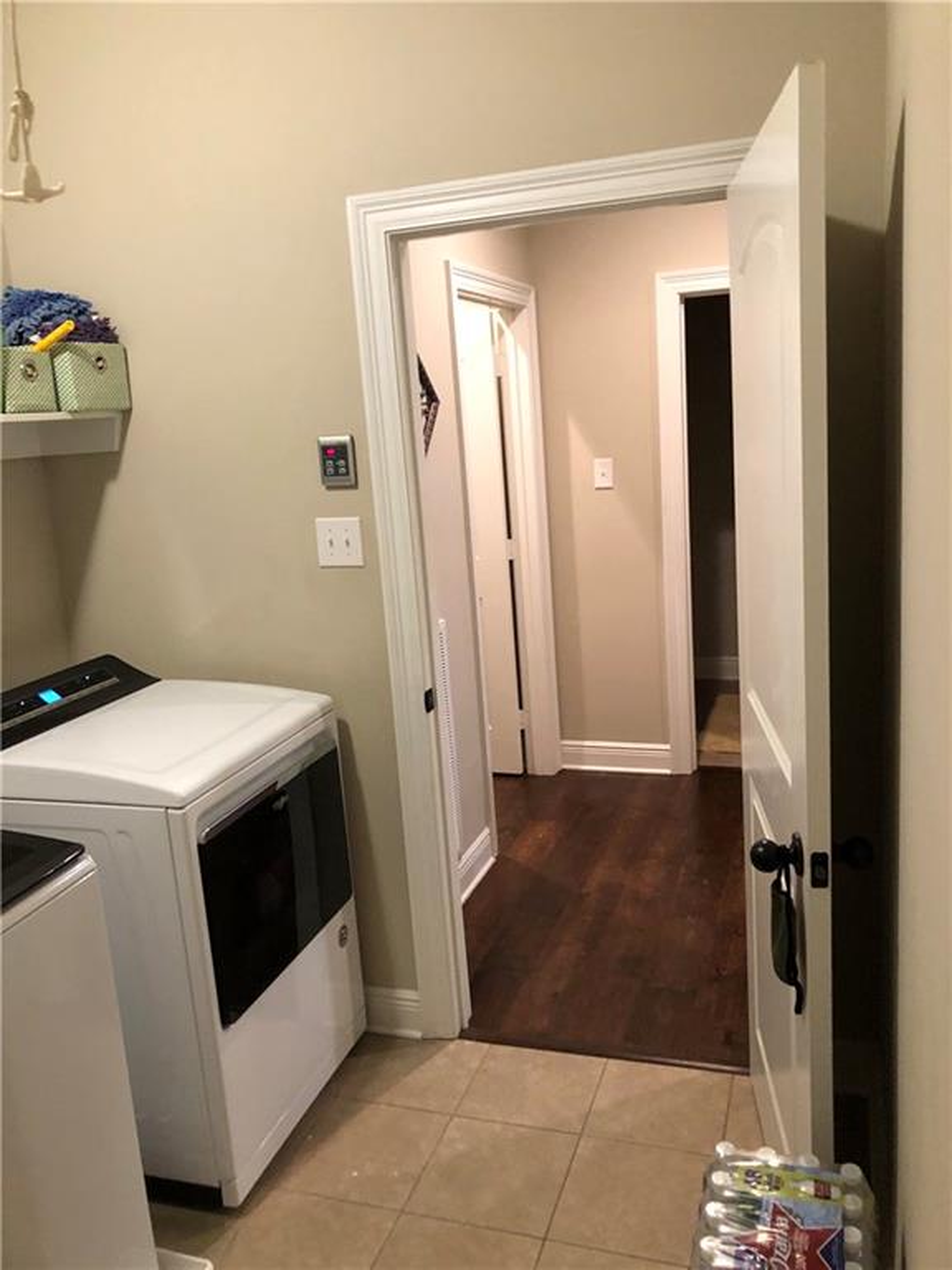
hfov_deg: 49.7
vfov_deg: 63.4
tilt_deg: -11.6
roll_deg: +4.5
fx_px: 1027
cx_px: 476
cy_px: 635
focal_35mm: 28
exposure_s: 1/12
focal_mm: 3.99
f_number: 1.8
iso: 100
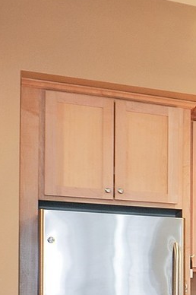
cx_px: 525
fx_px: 720
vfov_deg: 22.4
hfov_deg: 11.5
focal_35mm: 88
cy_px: 278
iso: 200
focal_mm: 14
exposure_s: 1/3
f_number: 8
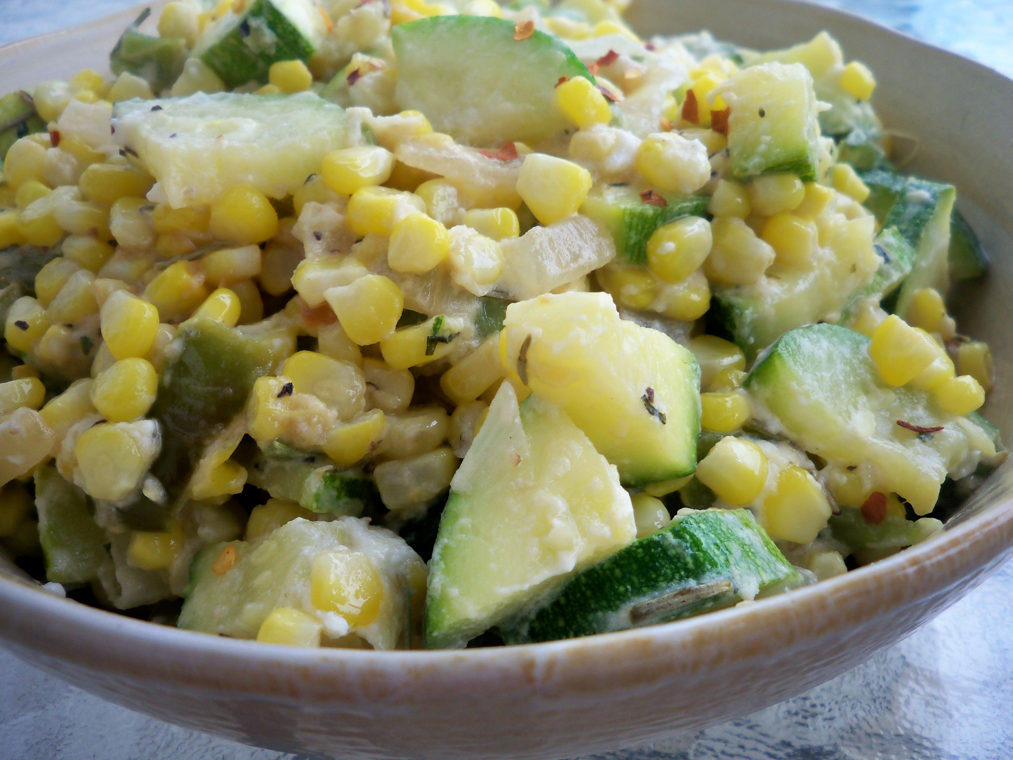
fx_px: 1112
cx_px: 506
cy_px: 380
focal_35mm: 38
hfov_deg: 49.0
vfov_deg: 37.7
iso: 80
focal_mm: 6.3
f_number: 3.5
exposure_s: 1/125
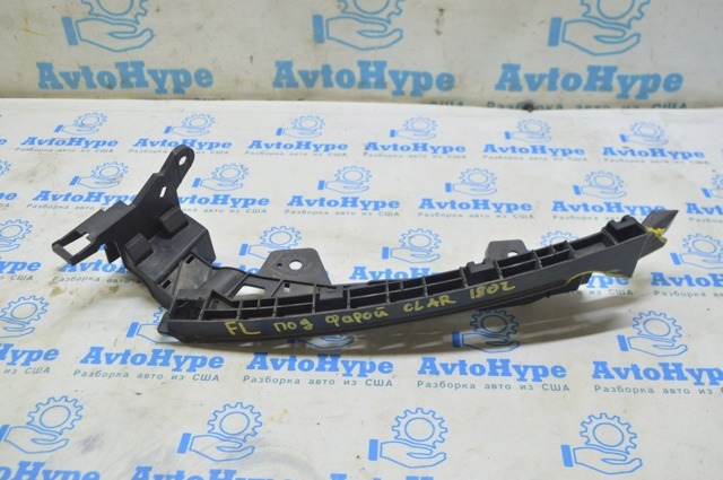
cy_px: 240
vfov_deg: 35.4
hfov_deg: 51.3
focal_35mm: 38
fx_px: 752
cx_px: 362
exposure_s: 1/20
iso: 400
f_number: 5.6
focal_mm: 25
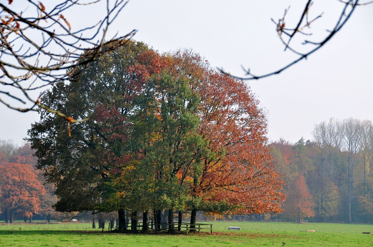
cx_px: 186
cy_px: 124
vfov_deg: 8.7
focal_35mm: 158
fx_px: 1630
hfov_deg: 13.1
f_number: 9
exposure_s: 1/125
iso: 200
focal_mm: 105
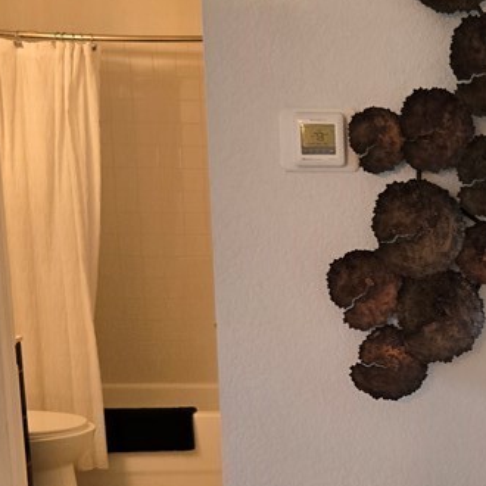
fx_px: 1001
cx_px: 482
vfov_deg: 26.8
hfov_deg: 26.0
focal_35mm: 63
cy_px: 390
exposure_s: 1/120
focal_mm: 5.4
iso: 200
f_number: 1.8
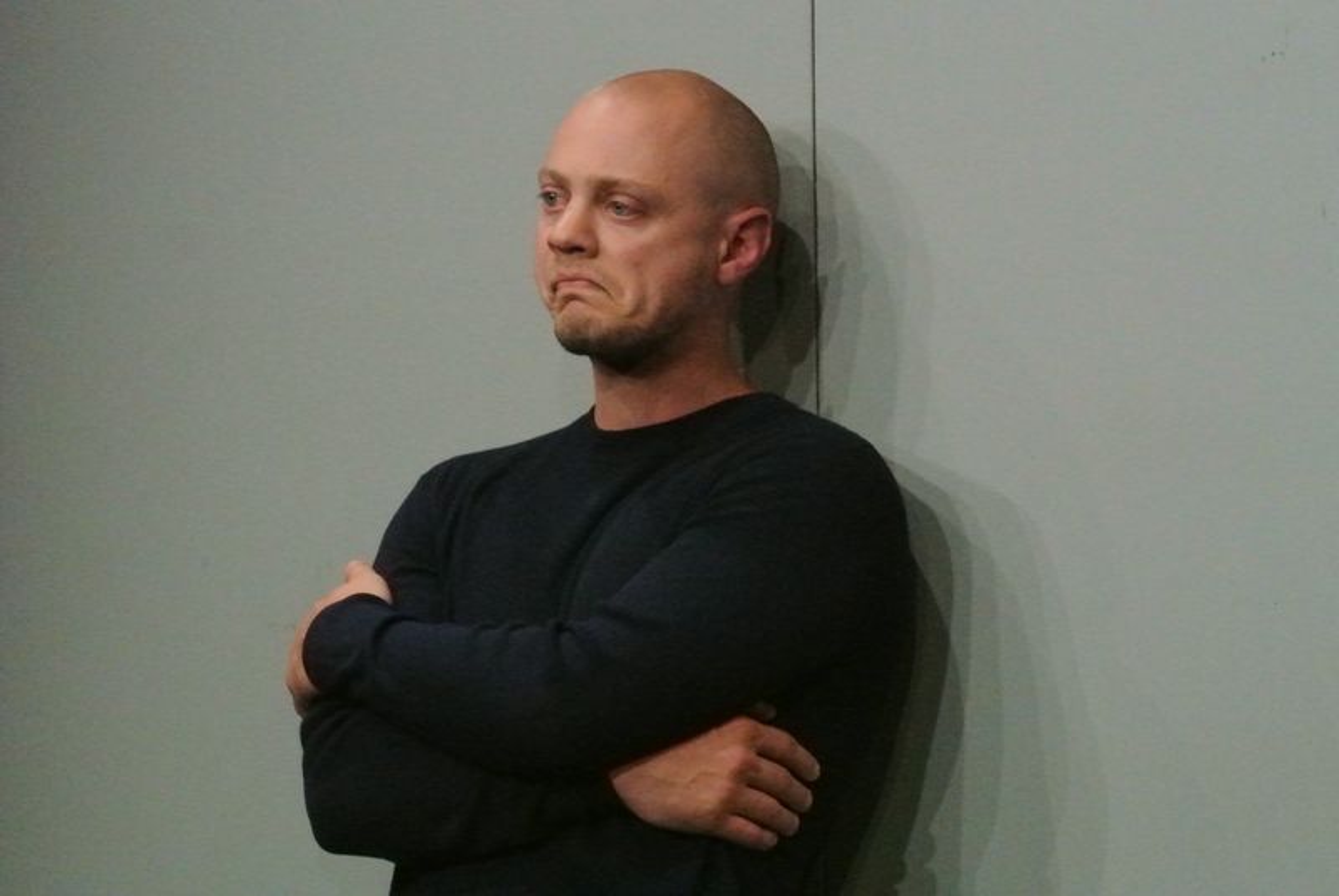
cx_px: 670
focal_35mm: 297
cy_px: 448
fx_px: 11057
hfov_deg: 6.9
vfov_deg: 4.6
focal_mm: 110
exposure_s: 1/200
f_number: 11
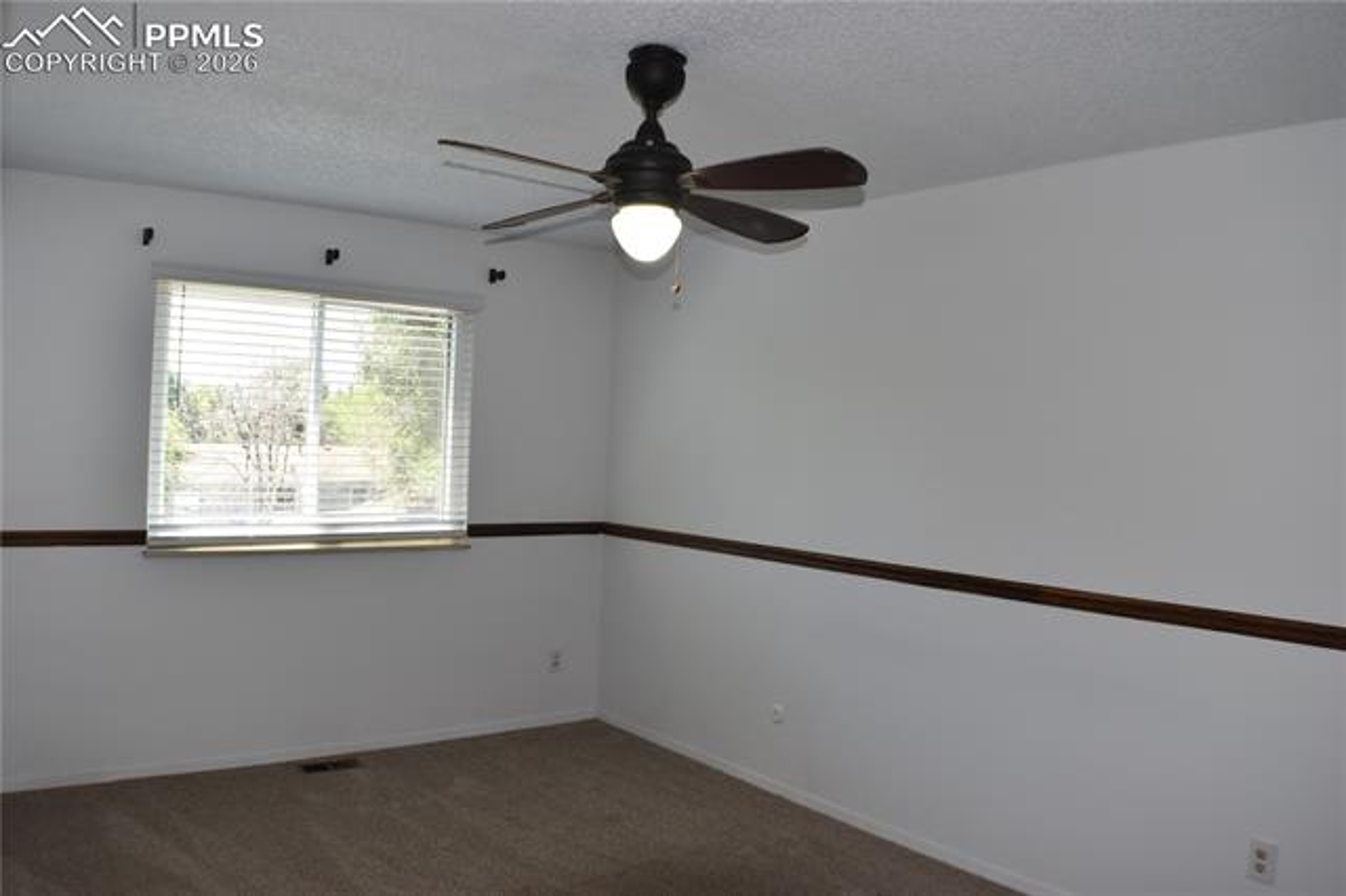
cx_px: 673
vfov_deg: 36.8
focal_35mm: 36
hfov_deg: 53.2
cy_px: 448
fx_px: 1345
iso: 360
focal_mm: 24
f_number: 5.6
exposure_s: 1/125
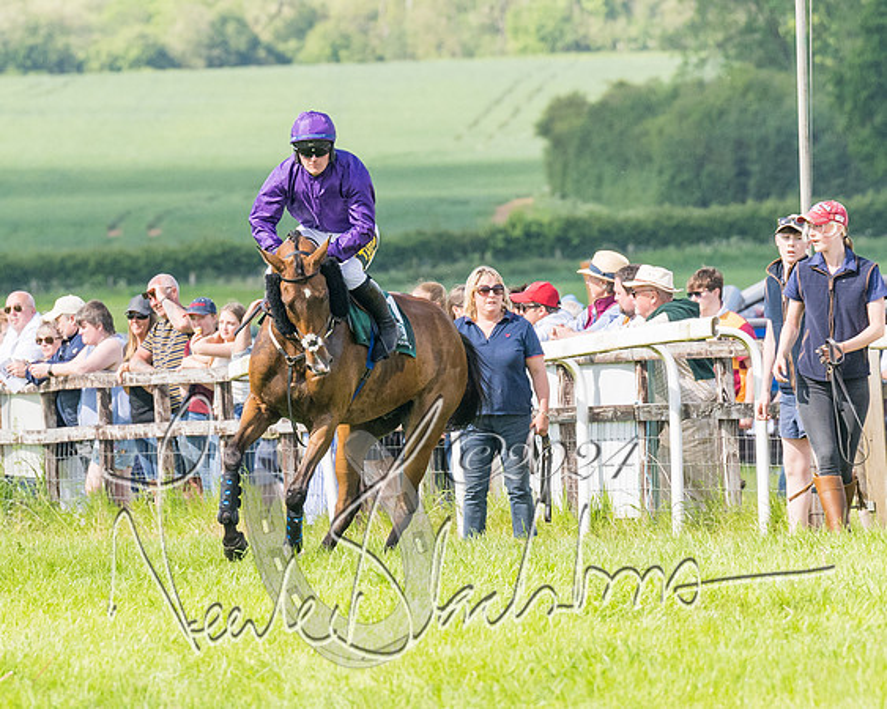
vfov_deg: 2.6
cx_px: 409
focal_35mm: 598
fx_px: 15686
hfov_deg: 3.2
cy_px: 303
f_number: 5
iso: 400
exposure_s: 1/1600
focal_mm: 200
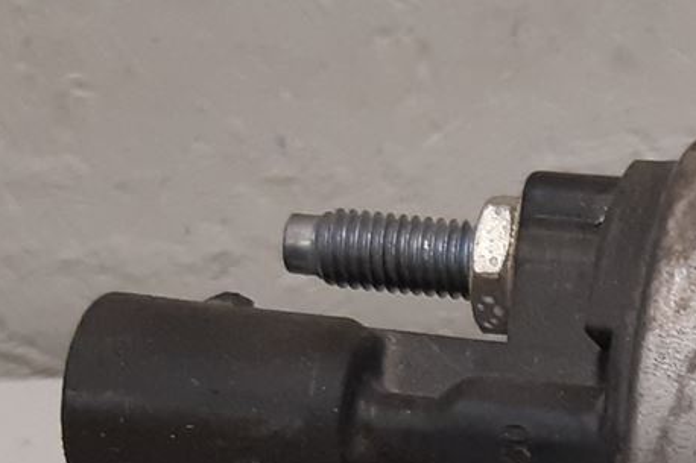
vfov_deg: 11.0
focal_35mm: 121
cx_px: 970
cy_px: 644
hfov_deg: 15.8
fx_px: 2338
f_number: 1.7
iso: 125
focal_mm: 3.93
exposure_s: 1/50
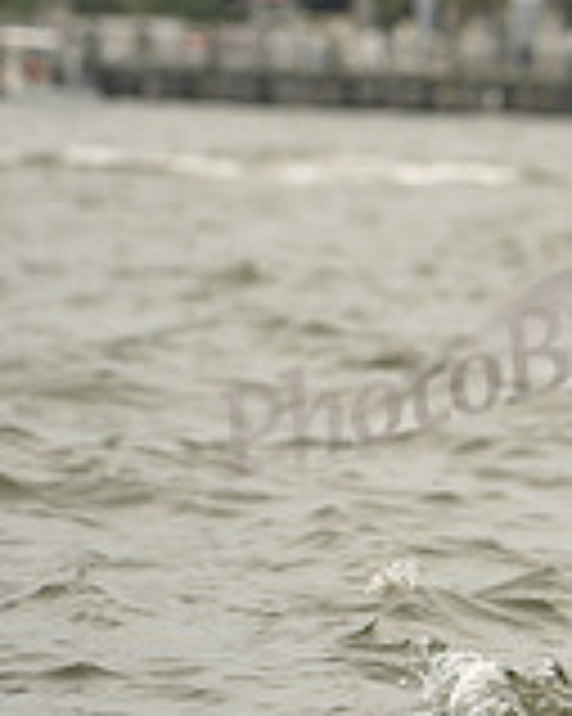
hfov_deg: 1.6
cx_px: 1090
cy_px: 65
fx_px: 20355
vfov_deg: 2.0
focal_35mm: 961
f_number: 5
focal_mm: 280
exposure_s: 1/1600
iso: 320
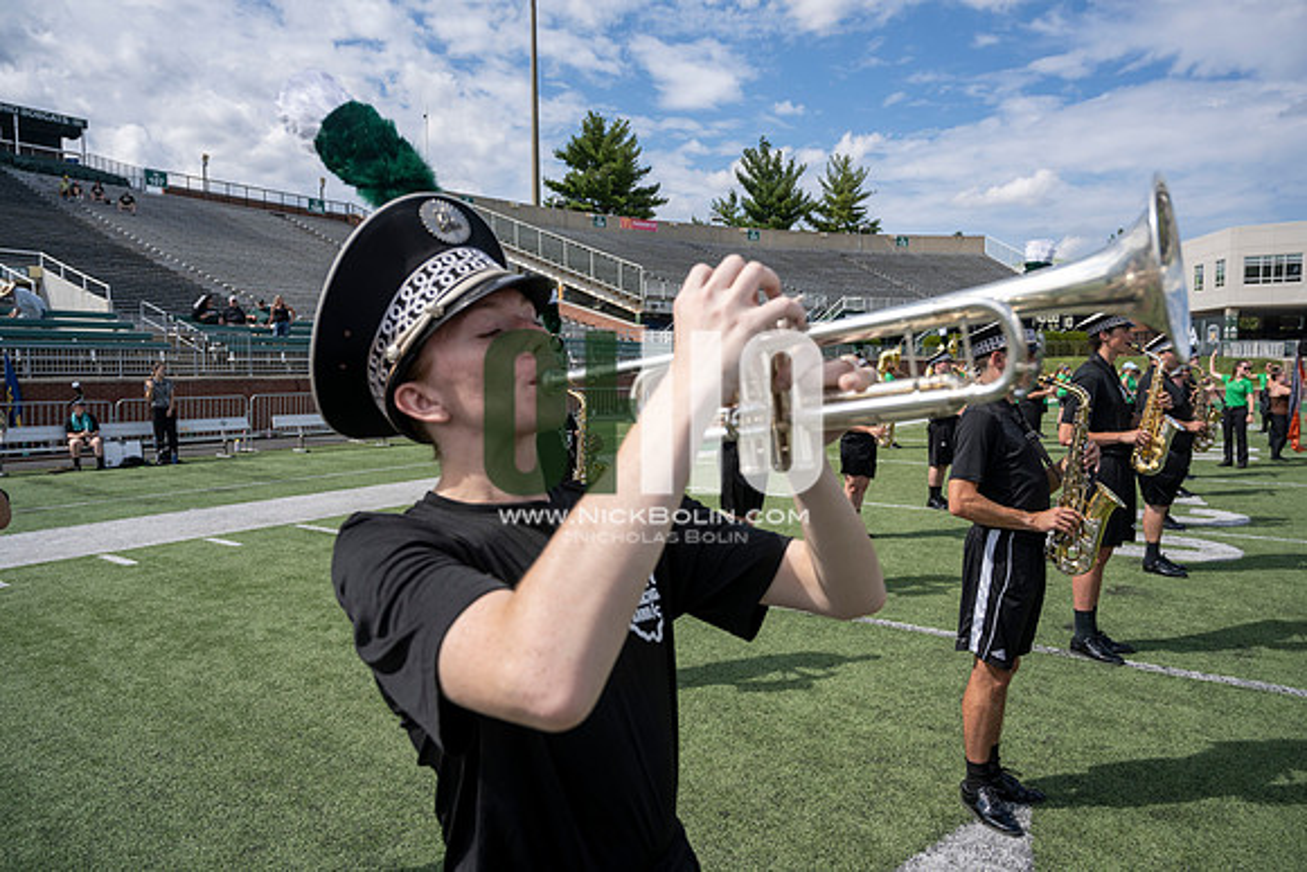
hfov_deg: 73.7
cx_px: 654
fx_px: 871
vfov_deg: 53.2
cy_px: 436
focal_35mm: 24
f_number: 5
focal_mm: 24
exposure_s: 1/1600
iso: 200
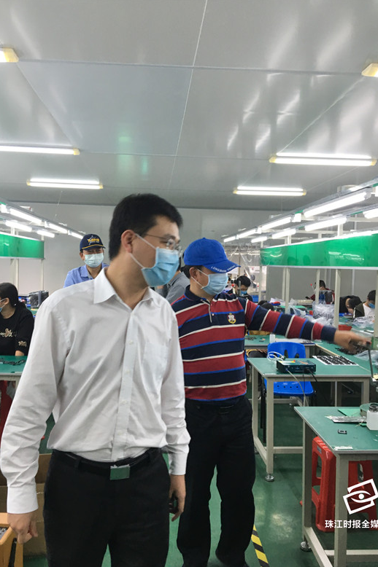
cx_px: 181
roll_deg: +0.9
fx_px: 489
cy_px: 289
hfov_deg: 42.3
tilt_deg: -3.4
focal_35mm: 31
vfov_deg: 60.3
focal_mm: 4.15
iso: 50
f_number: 2.2
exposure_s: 1/33
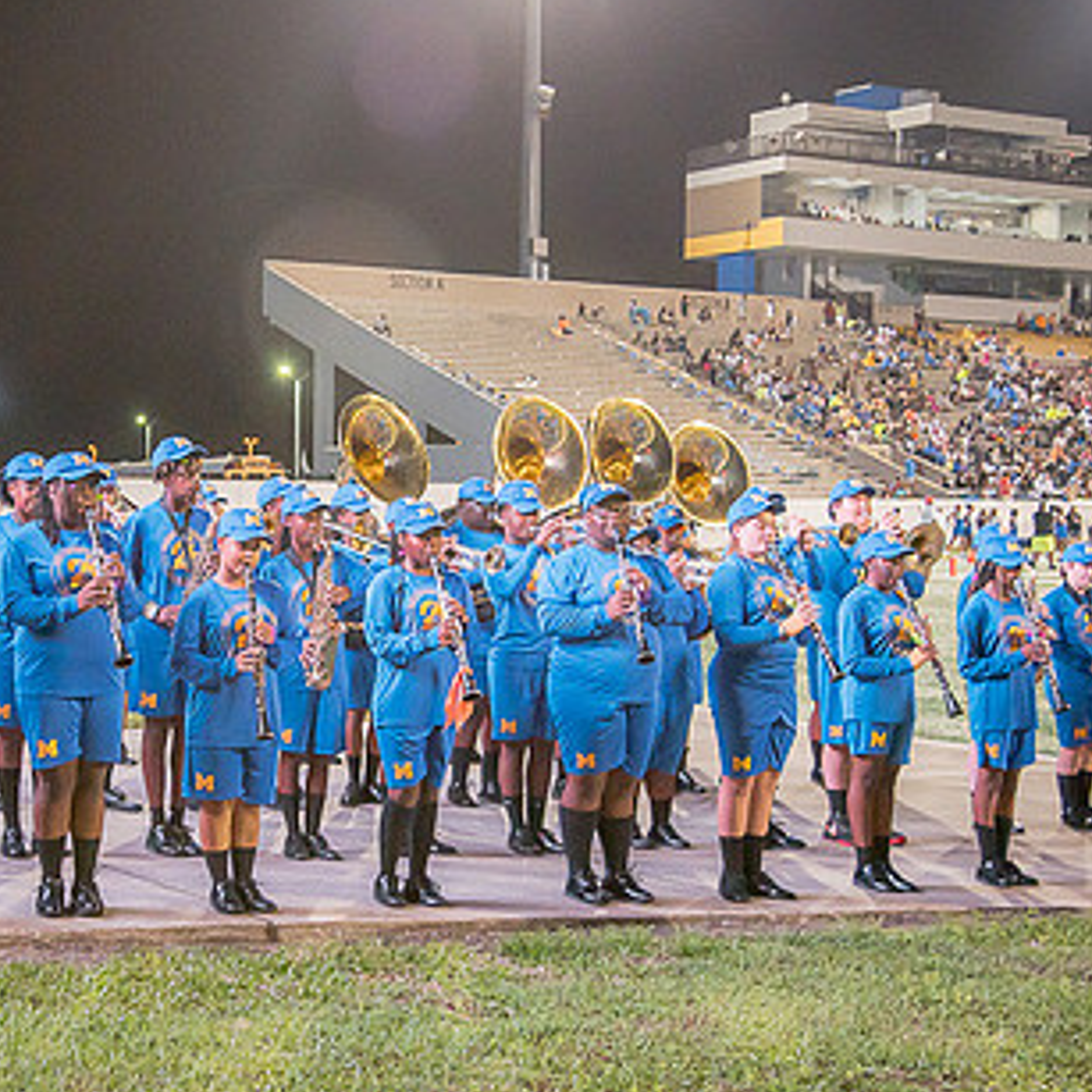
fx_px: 2177
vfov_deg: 28.2
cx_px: 256
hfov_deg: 27.7
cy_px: 580
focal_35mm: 61
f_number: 4
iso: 2000
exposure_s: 1/200
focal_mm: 38
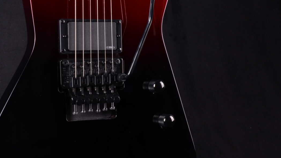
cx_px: 85
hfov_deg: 22.0
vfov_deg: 12.6
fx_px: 717
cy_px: 60
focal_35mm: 96
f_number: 11
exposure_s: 1/200
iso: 200
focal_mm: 25
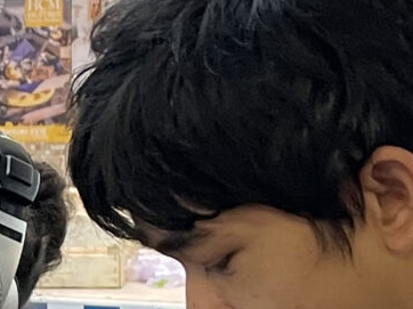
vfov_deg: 8.0
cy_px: 366
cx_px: -435
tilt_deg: -7.8
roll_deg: +2.3
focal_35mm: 184
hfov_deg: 9.9
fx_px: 2194
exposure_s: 1/50
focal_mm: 4.2
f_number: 1.6
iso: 160
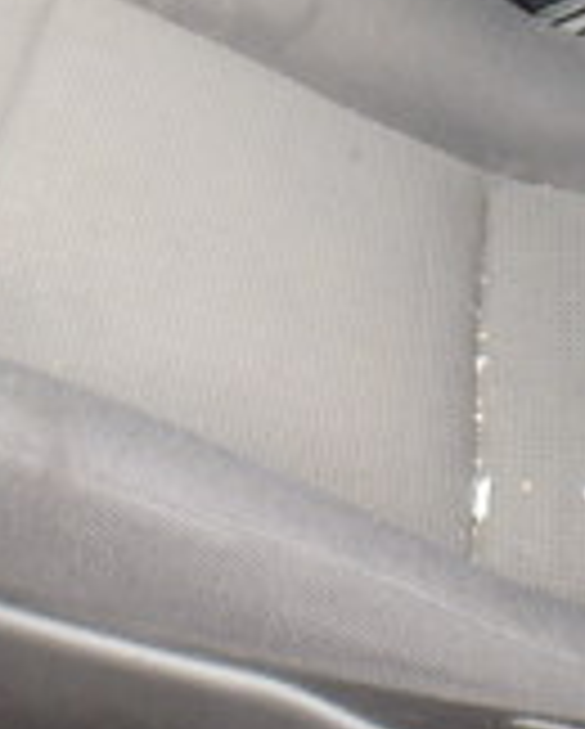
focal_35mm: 108
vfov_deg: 16.4
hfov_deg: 14.0
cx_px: -58
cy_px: -324
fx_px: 2333
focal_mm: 5
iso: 200
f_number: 3.9
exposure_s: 1/60
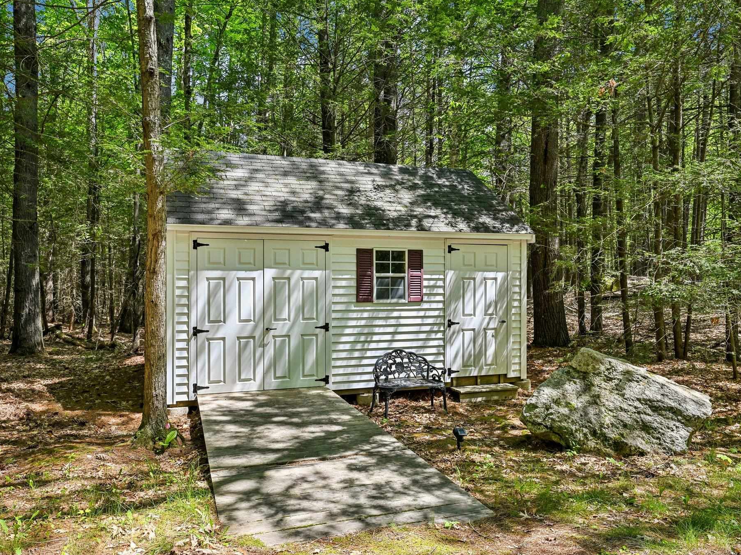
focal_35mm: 23
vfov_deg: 58.9
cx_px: 342
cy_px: 278
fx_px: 492
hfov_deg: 73.8
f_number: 8
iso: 400
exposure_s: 1/200
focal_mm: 21
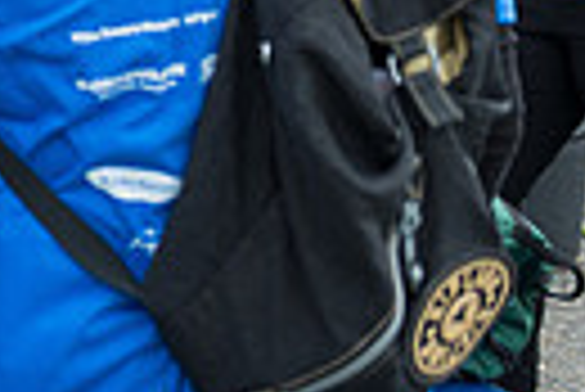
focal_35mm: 143
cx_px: -711
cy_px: -191
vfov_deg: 9.4
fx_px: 2326
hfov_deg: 12.1
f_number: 3.5
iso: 200
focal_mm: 32
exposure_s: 1/800
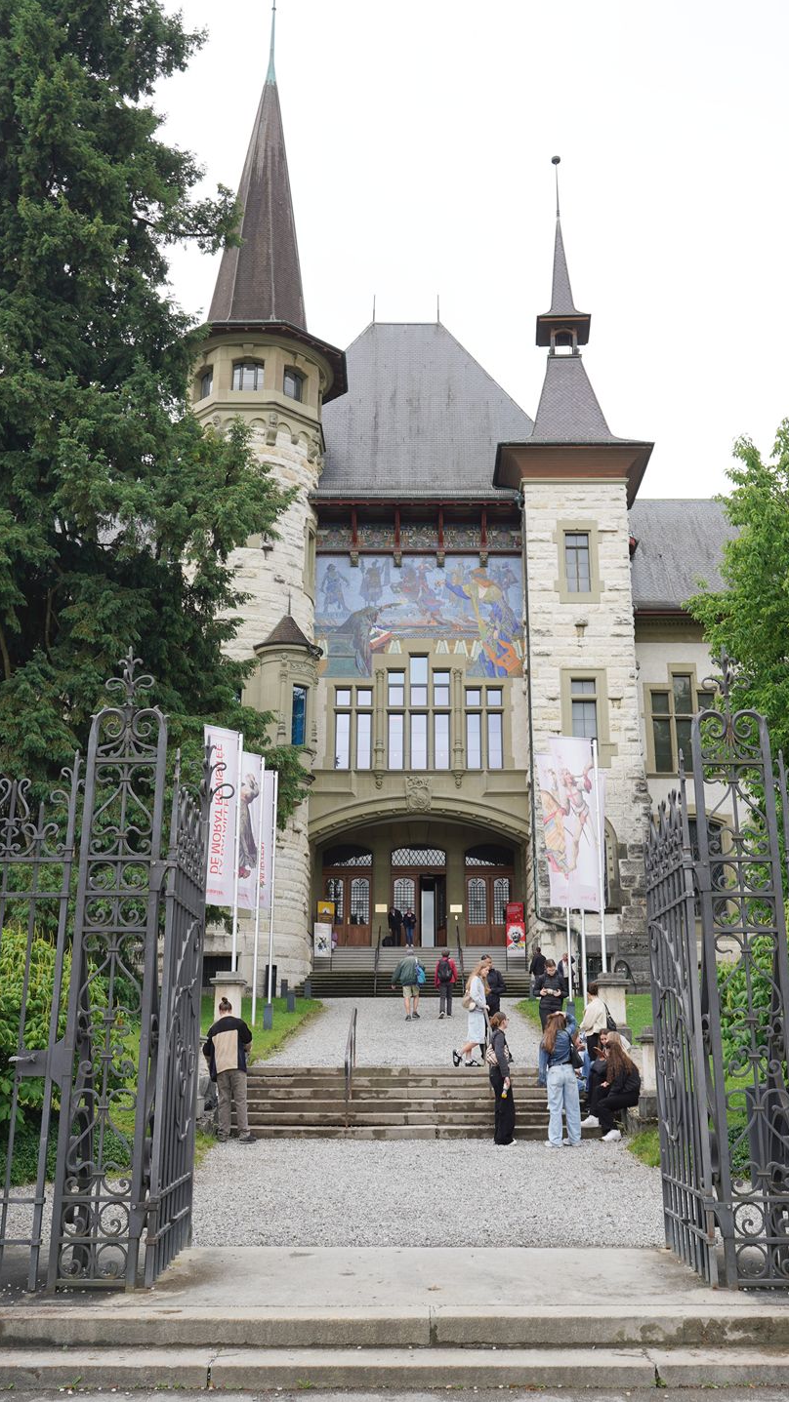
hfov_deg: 33.7
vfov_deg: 56.5
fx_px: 1302
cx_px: 411
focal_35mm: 35
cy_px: 631
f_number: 7.1
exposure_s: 1/100
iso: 100
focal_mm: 24
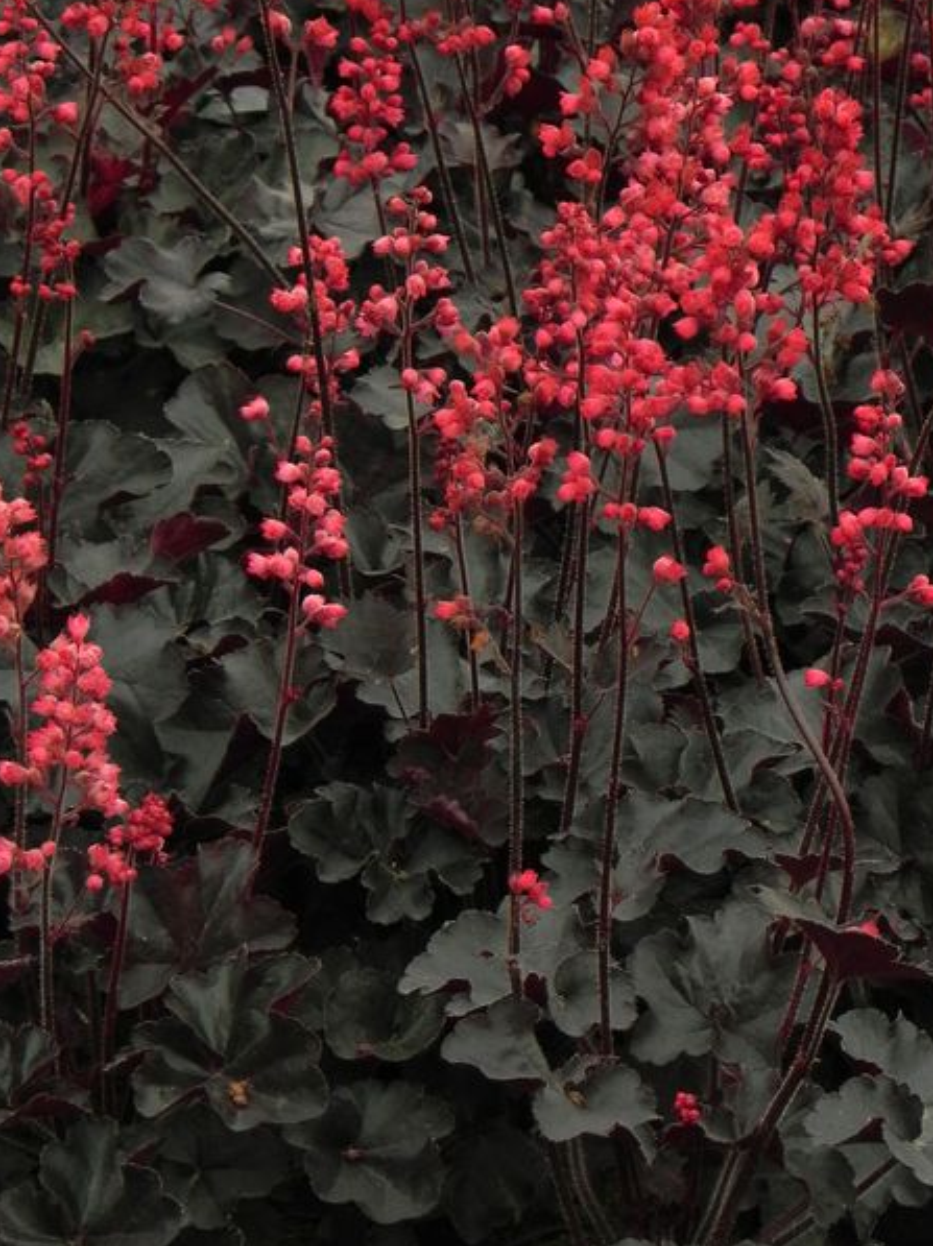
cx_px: 547
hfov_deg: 8.6
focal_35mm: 173
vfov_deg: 11.4
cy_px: 503
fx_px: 6224
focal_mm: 23
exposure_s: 1/80
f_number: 5
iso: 160
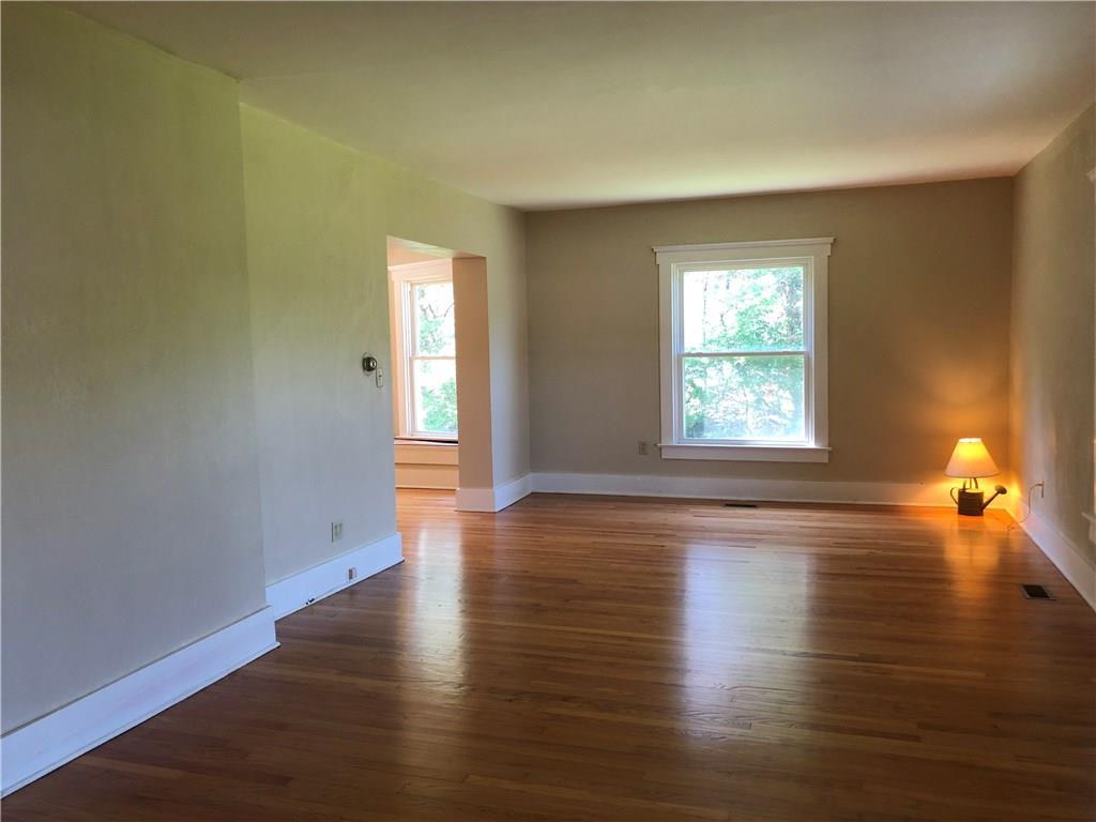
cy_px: 411
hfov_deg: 63.4
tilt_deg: -4.6
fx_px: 887
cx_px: 548
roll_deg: +0.7
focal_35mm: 28
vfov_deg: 49.7
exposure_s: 1/30
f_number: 1.8
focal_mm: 3.99
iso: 32
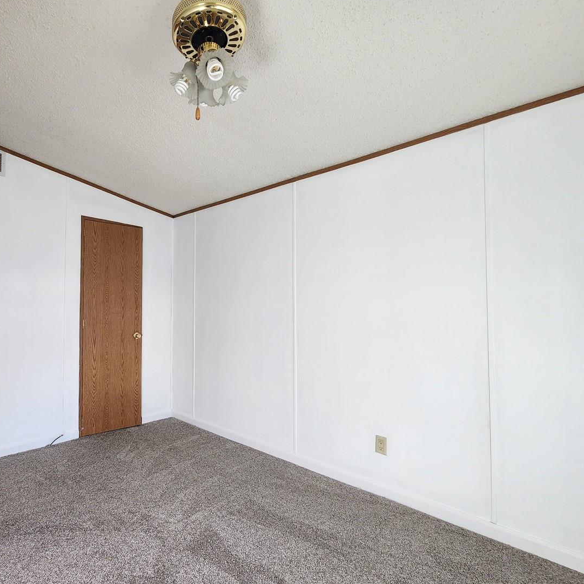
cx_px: 200
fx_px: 324
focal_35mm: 17
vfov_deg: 84.0
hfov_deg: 81.4
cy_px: 299
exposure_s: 1/60
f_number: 2.2
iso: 160
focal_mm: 2.2
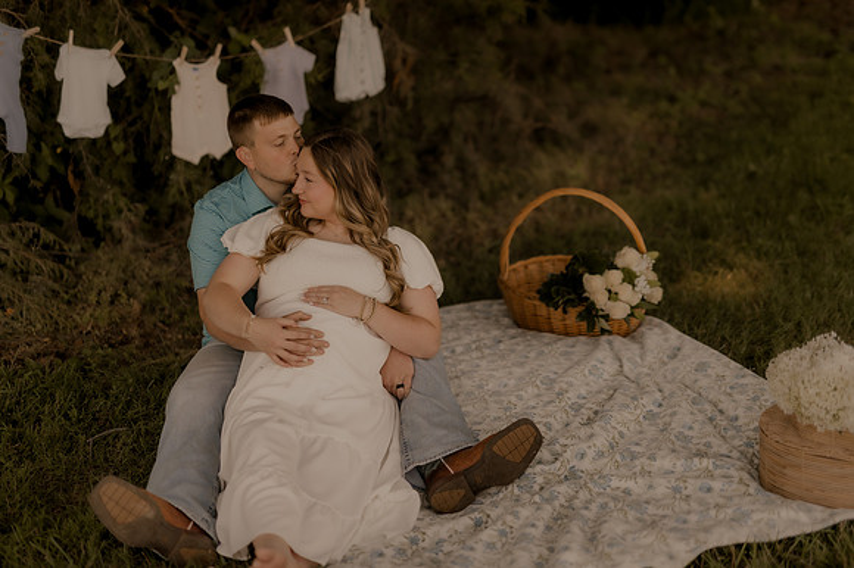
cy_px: 284
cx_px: 427
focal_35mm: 50
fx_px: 1185
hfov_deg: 39.6
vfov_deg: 27.0
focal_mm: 50
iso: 200
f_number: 1.4
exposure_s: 1/1000
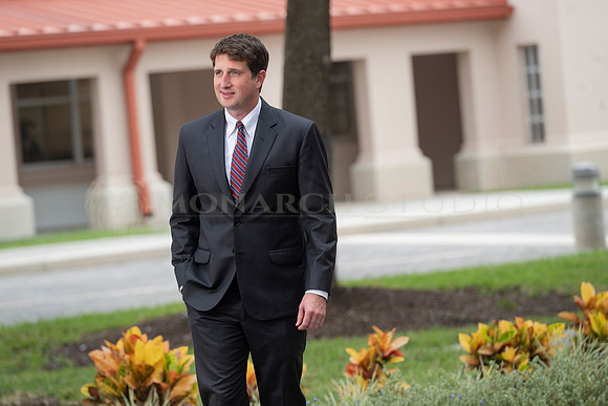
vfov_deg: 6.5
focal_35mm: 210
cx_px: 294
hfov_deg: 9.8
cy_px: 200
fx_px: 3546
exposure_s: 1/200
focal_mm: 200
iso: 250
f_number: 6.3
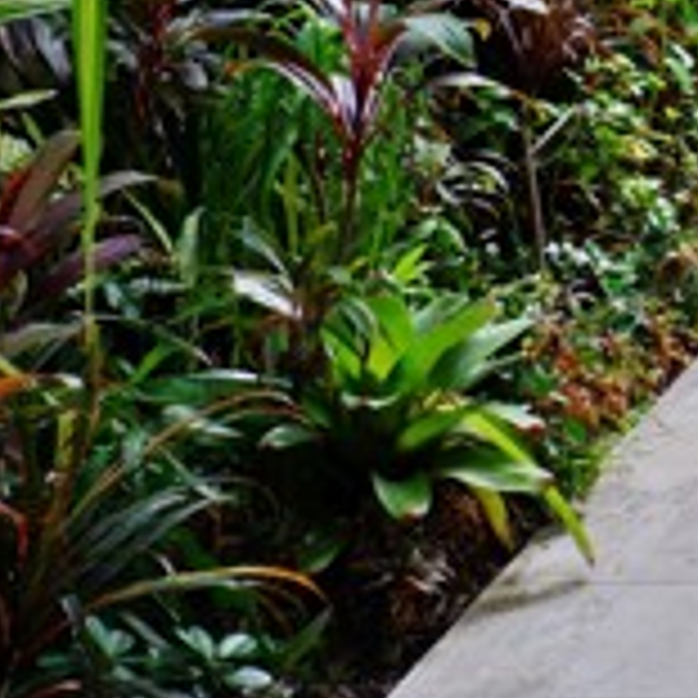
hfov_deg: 18.5
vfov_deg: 20.4
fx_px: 1802
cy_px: -162
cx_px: 1144
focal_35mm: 79
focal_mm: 16
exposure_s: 1/125
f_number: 5.6
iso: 200
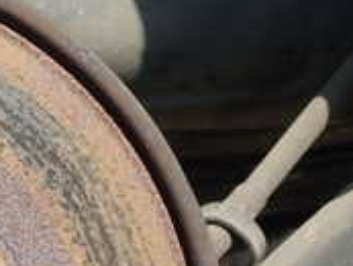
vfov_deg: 13.6
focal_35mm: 104
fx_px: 1061
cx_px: -249
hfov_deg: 16.4
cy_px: 376
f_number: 3.2
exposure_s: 1/400
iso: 100
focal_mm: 5.5
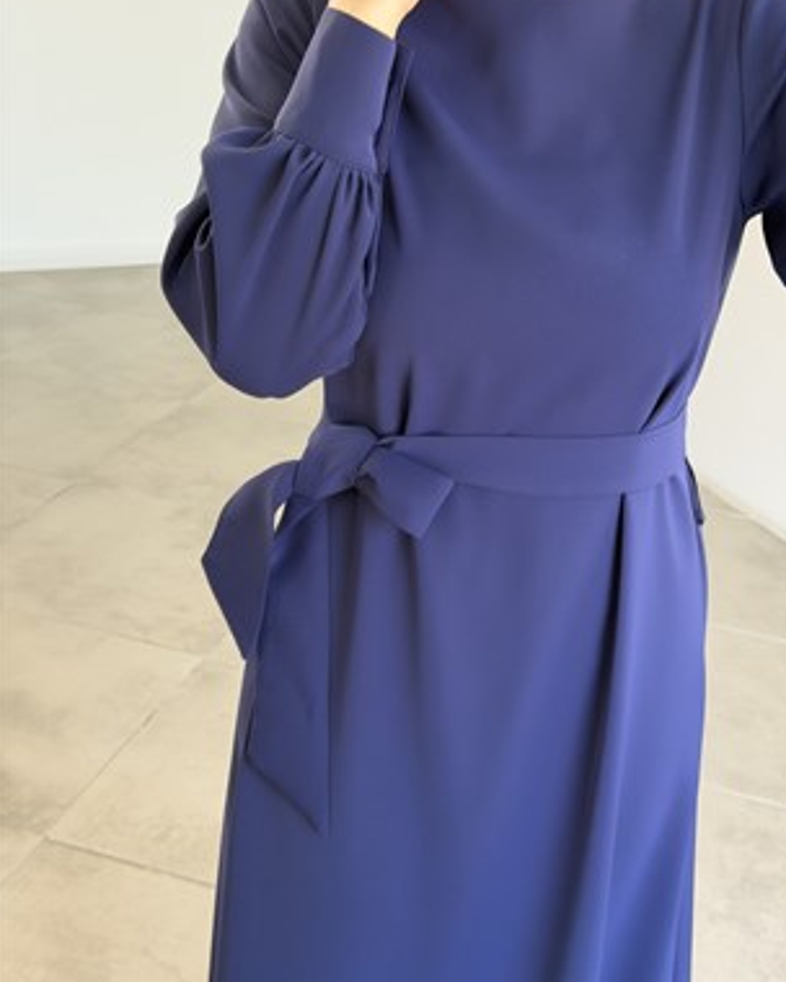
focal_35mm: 51
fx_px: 1483
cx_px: 396
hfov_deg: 29.7
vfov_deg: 36.6
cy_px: 461
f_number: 1.78
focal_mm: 6.76
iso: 100
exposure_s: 1/89
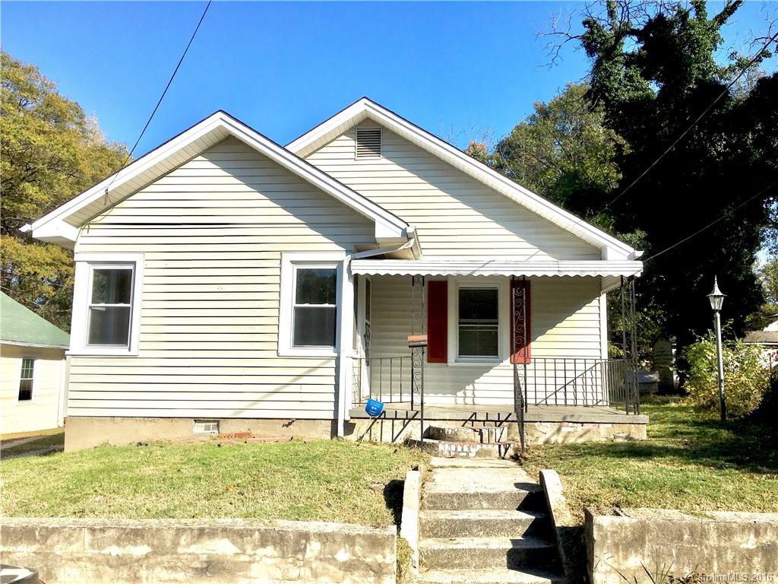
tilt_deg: +8.5
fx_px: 652
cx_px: 389
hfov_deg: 61.7
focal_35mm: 29
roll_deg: -0.9
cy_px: 292
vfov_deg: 48.2
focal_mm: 4.15
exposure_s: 1/3077
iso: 25
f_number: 2.2
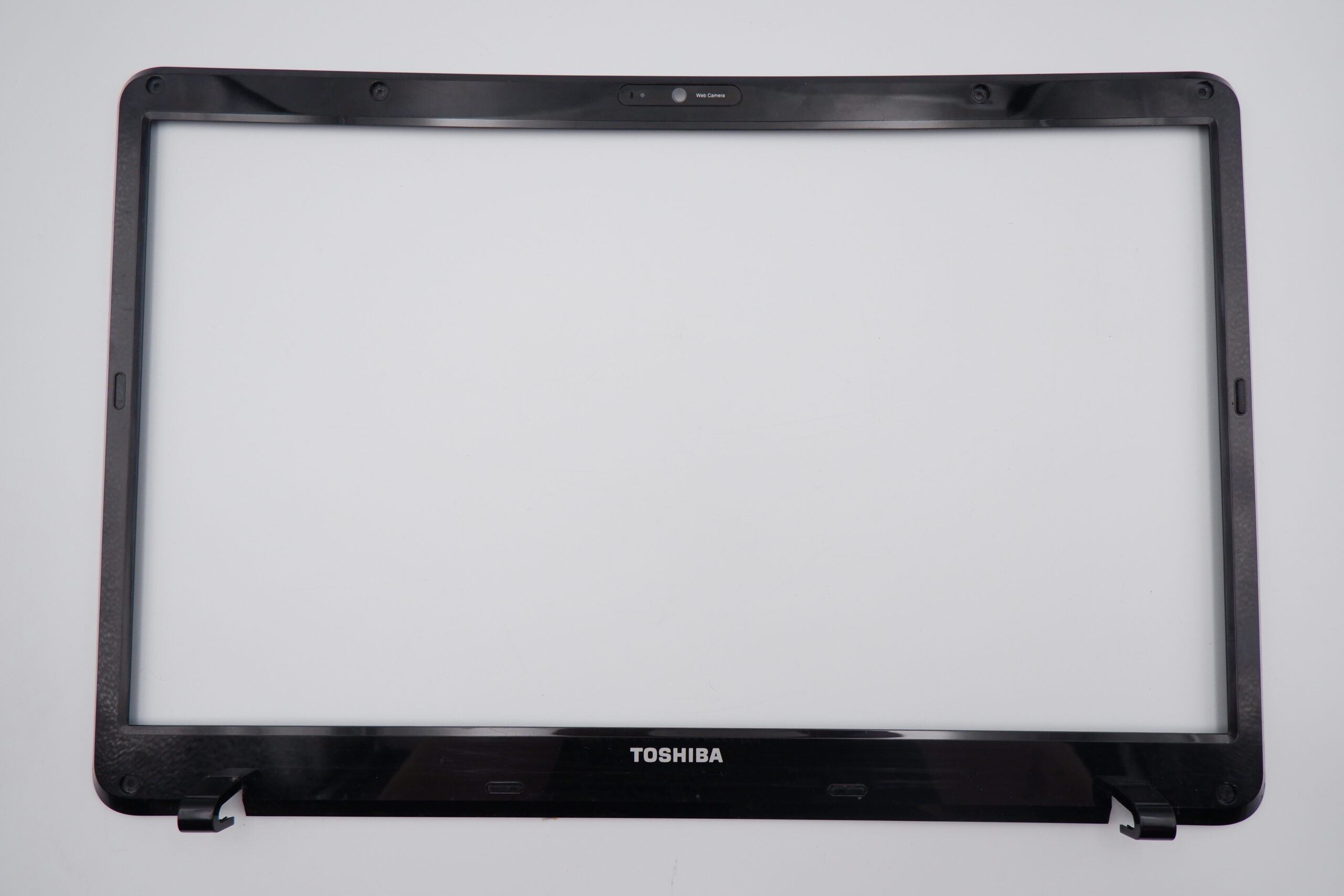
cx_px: 672
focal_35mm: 23
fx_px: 859
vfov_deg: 55.1
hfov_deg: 76.1
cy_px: 448
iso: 800
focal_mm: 15.6
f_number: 5.6
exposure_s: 1/340
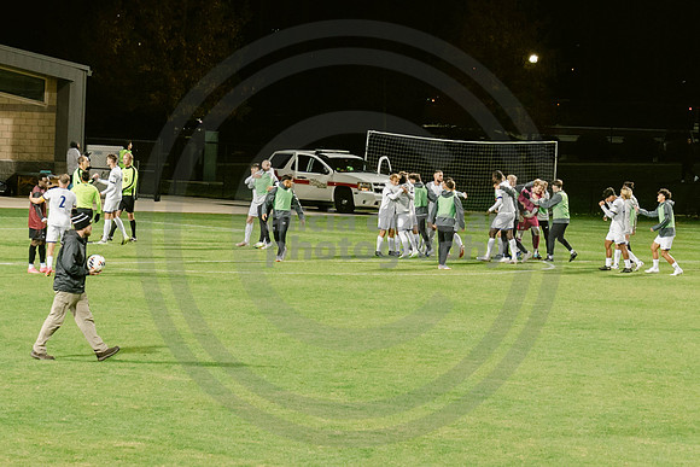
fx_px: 3305
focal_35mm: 170
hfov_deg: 12.1
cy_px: 223
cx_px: 467
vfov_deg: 8.1
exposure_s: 1/160
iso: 2000
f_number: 4
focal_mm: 70
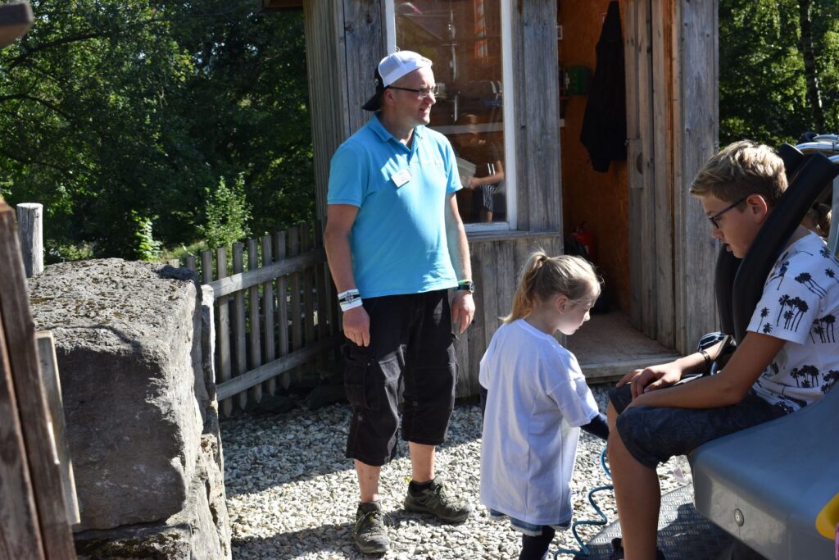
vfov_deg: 26.5
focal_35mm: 51
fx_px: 1189
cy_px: 280
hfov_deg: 38.9
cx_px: 420
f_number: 8
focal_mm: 34
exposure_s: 1/250
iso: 250
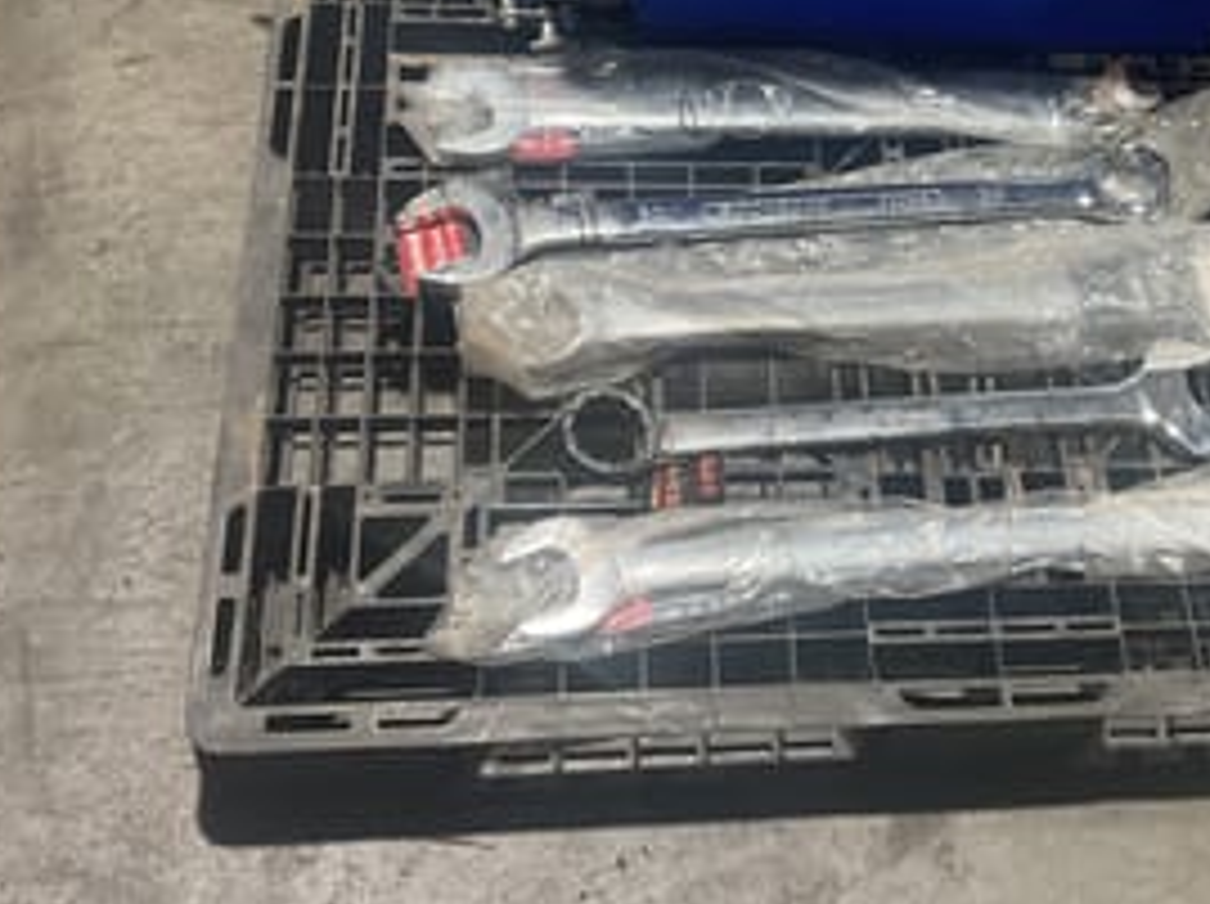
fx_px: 1885
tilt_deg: -51.6
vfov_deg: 26.2
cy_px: 106
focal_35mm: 54
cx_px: 841
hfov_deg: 35.1
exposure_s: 1/50
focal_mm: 3
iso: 100
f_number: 1.8
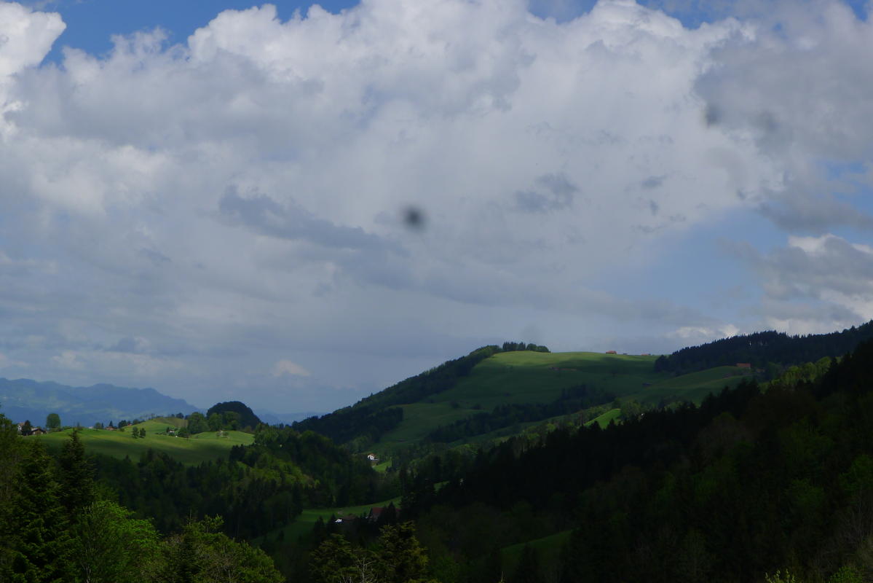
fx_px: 1819
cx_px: 436
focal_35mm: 75
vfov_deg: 18.2
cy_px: 292
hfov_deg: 27.0
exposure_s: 1/1000
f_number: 5.6
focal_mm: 16
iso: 80
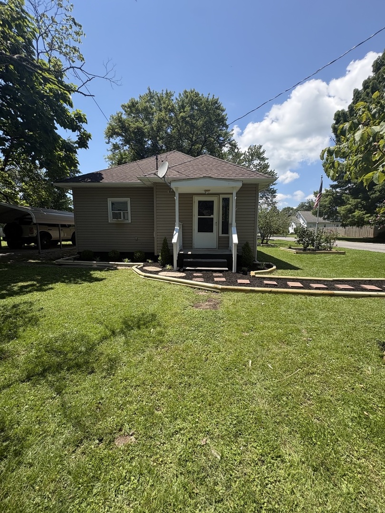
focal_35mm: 14
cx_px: 192
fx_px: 208
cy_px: 256
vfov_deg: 102.1
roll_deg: -1.6
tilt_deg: -5.9
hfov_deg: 85.7
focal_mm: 2.22
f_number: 2.2
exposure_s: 1/1236
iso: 64
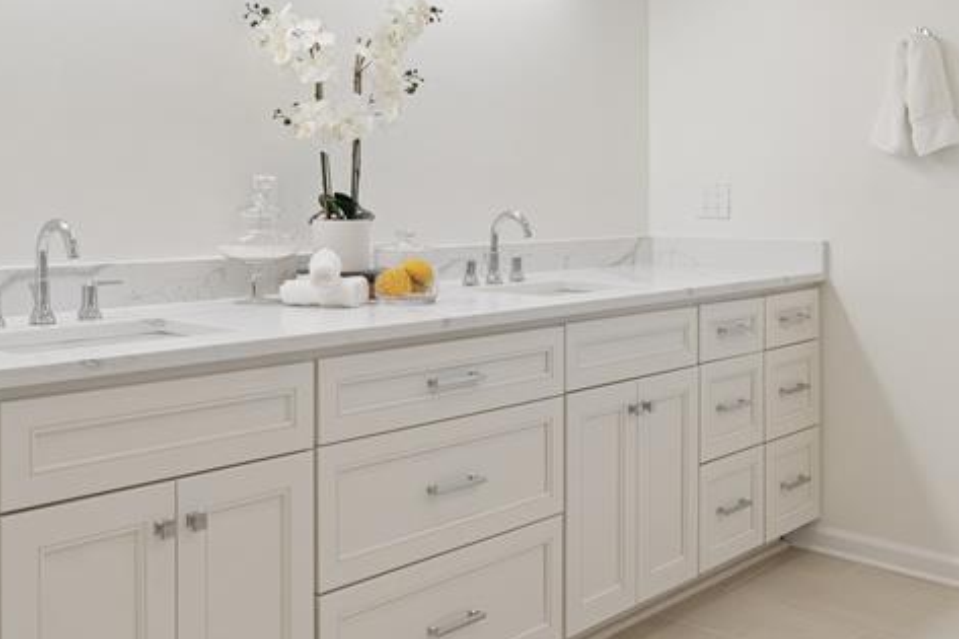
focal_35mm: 39
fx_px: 1038
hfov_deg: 49.2
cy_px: 199
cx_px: 375
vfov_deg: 33.8
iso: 400
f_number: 8
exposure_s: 1/100
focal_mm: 12
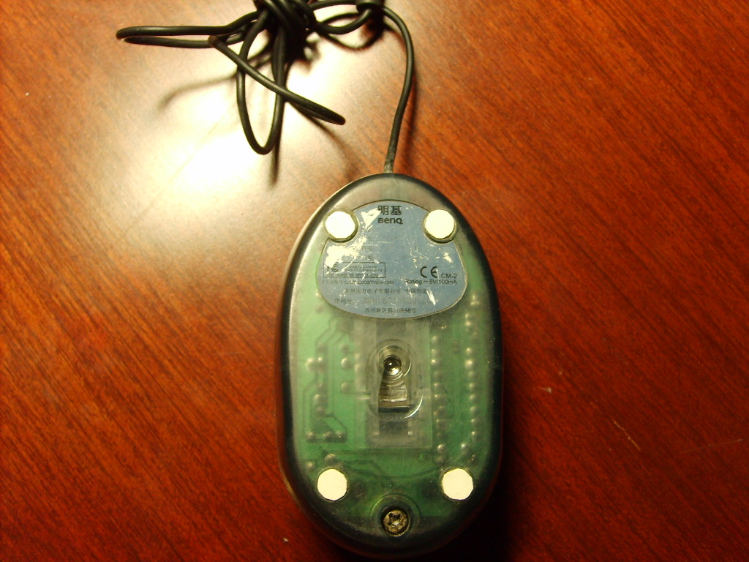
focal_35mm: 35
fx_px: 757
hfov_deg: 52.6
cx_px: 374
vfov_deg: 40.7
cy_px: 281
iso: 100
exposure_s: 1/30
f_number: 2.8
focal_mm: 5.8
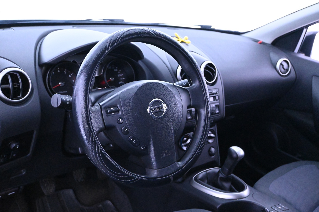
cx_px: 160
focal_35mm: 34
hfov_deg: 56.1
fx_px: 299
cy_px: 106
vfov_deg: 39.1
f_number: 4
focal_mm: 22.5
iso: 10000
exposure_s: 1/40
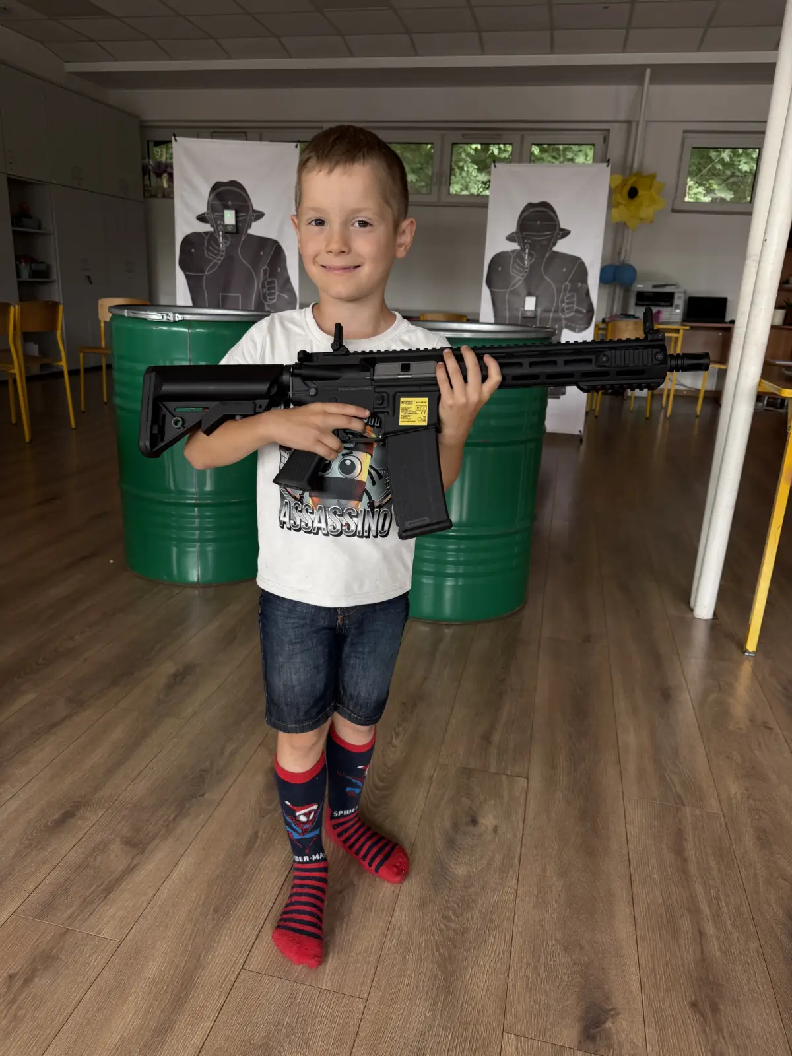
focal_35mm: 24
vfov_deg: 71.6
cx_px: 396
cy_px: 528
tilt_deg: -17.1
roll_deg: -1.6
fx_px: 732
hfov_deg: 56.8
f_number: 1.78
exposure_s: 1/121
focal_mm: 6.76
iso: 100
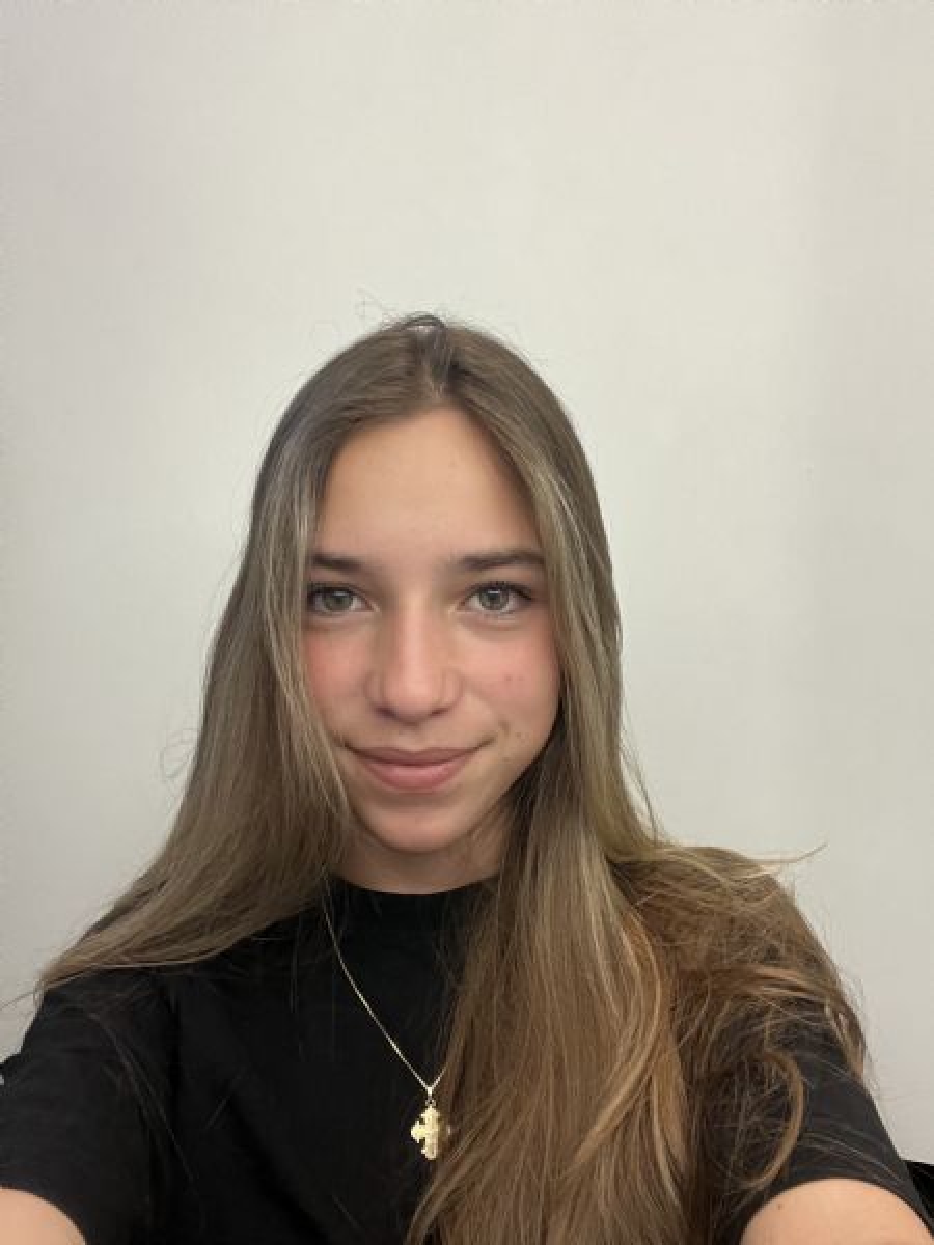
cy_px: 622
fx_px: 1079
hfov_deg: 46.8
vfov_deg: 60.0
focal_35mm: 30
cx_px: 467
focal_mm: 2.71
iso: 250
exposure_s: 1/60
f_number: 2.2
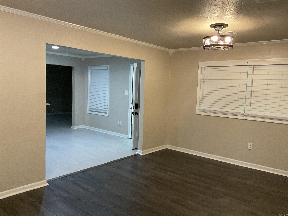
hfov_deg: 61.7
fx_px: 241
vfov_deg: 48.2
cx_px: 144
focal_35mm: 29
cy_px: 108
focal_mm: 3
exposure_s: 1/60
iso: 200
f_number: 1.8
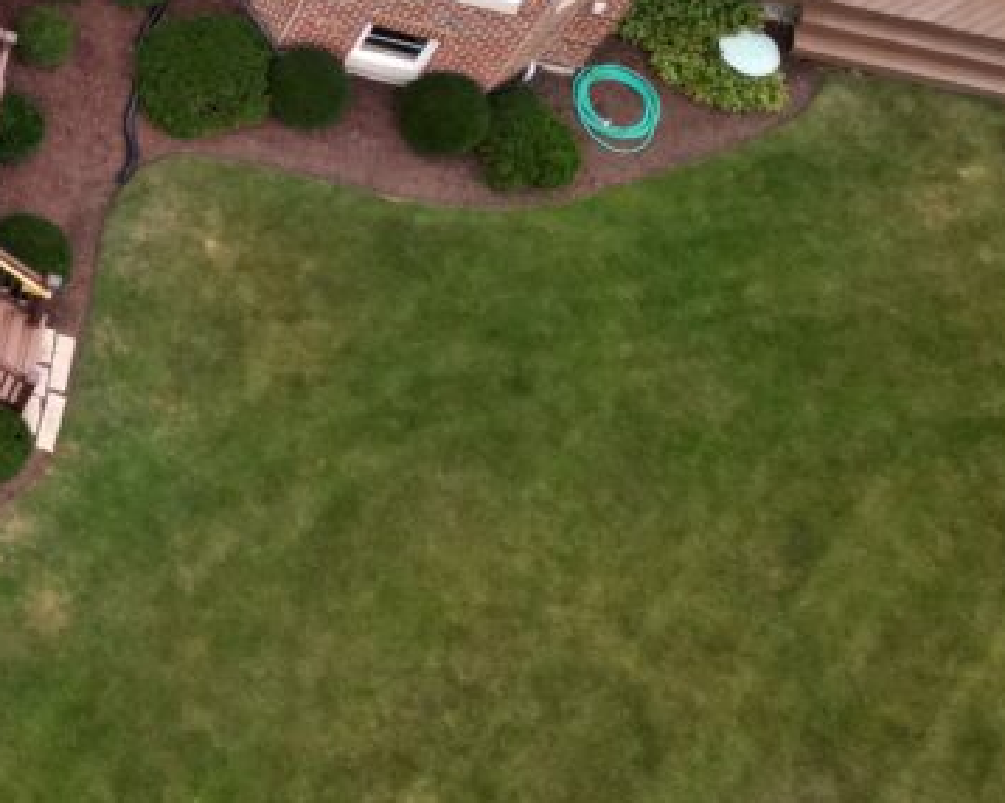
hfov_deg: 24.3
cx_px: -345
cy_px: 140
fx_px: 1992
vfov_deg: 22.4
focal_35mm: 67
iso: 870
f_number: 1.7
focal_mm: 6.72
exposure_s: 1/10
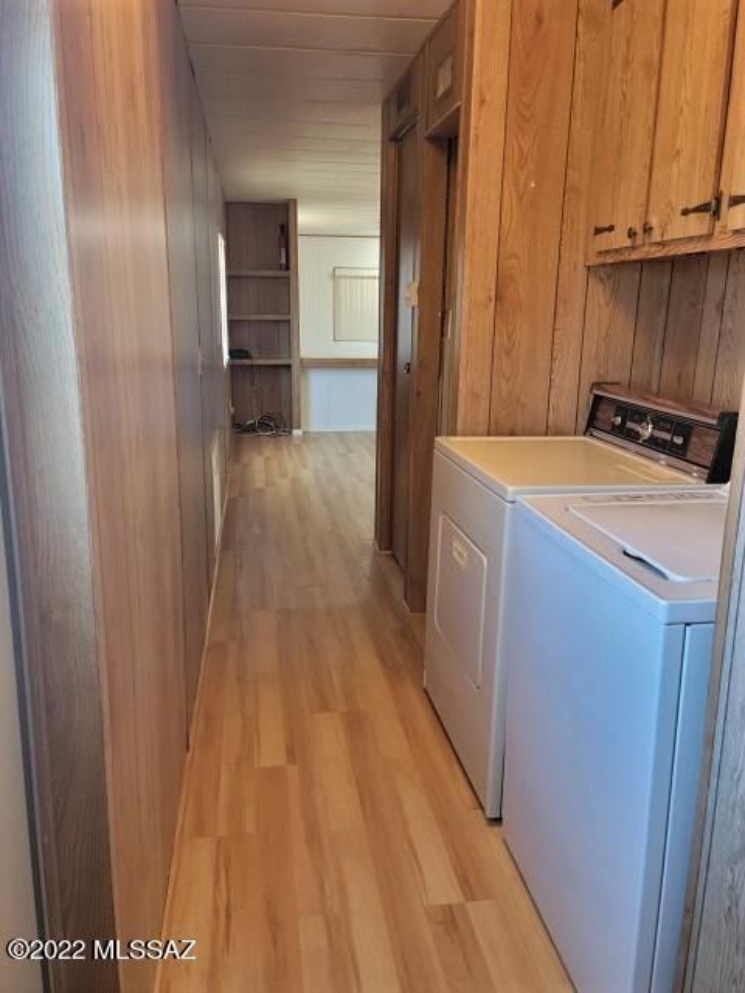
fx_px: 803
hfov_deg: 49.7
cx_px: 372
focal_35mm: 28
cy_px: 496
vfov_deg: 63.4
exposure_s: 1/40
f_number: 2
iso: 160
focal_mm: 5.9
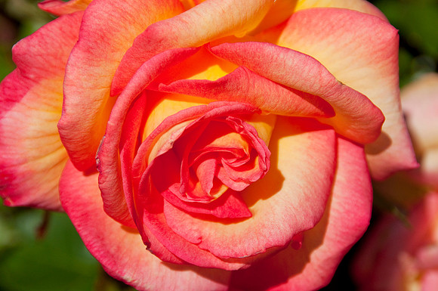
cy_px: 146
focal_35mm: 129
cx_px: 219
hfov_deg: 15.9
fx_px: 1567
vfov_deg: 10.6
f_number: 8
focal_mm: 86
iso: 200
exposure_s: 1/2000
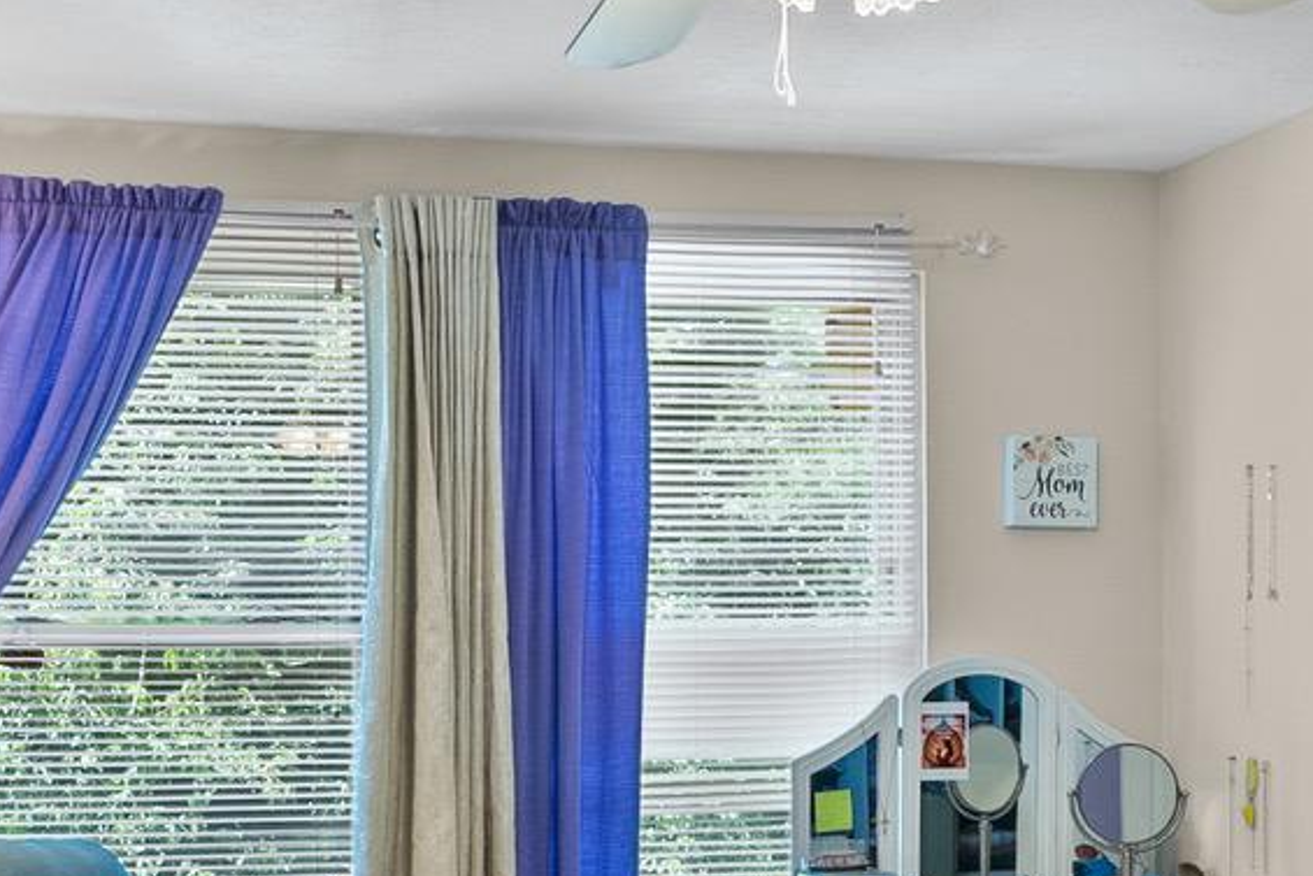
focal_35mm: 58
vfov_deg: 23.2
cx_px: 583
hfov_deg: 34.4
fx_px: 2116
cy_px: 638
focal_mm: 16
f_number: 8
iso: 800
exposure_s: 1/10
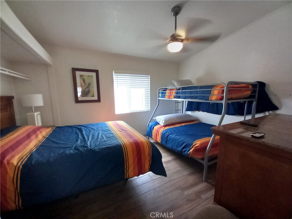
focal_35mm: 13
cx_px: 146
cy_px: 110
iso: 160
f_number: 2.2
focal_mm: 1.13
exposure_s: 1/30
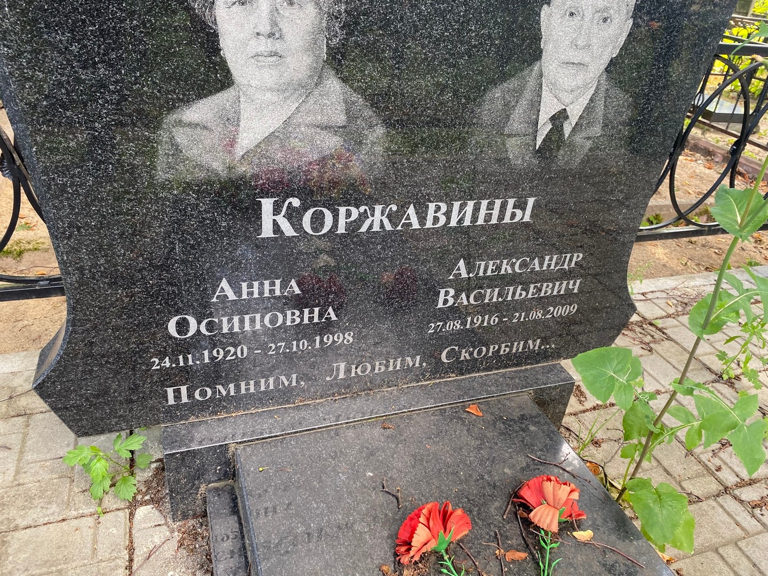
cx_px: 384
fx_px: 577
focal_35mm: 26
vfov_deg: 53.1
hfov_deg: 67.3
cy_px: 288
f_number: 1.8
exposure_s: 1/121
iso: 50
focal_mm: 4.25
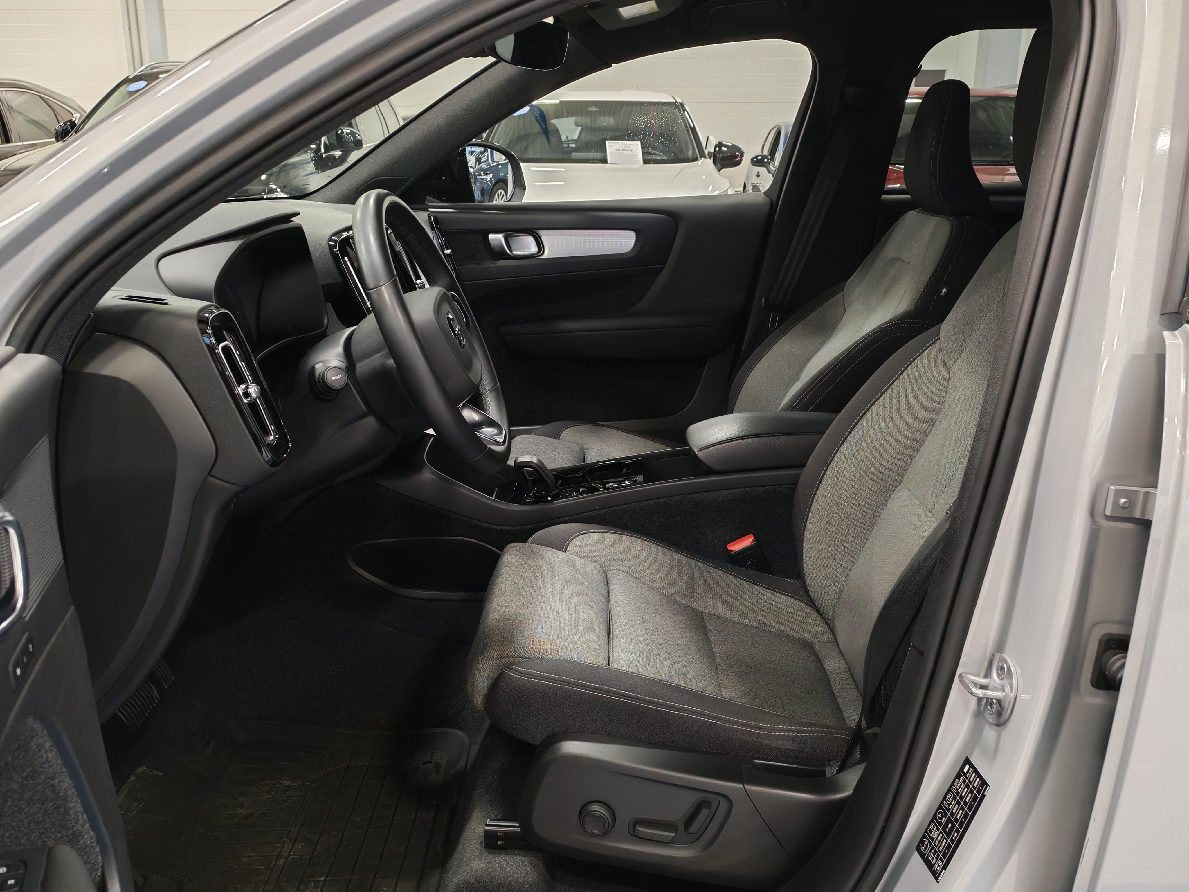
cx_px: 594
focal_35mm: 32
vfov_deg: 44.2
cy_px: 446
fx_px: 1099
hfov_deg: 56.8
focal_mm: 6.12
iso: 1000
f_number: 1.9
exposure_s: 1/100
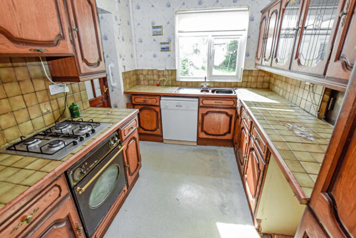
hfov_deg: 100.4
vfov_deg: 77.4
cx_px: 178
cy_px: 119
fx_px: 148
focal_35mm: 15
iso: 640
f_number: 5.6
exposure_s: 1/125
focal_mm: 10
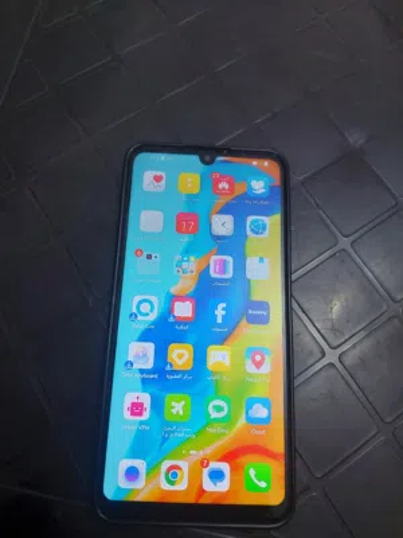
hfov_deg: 58.9
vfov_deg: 73.9
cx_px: 202
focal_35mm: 23
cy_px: 269
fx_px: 357
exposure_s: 1/50
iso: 400
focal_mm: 5.06
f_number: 1.8
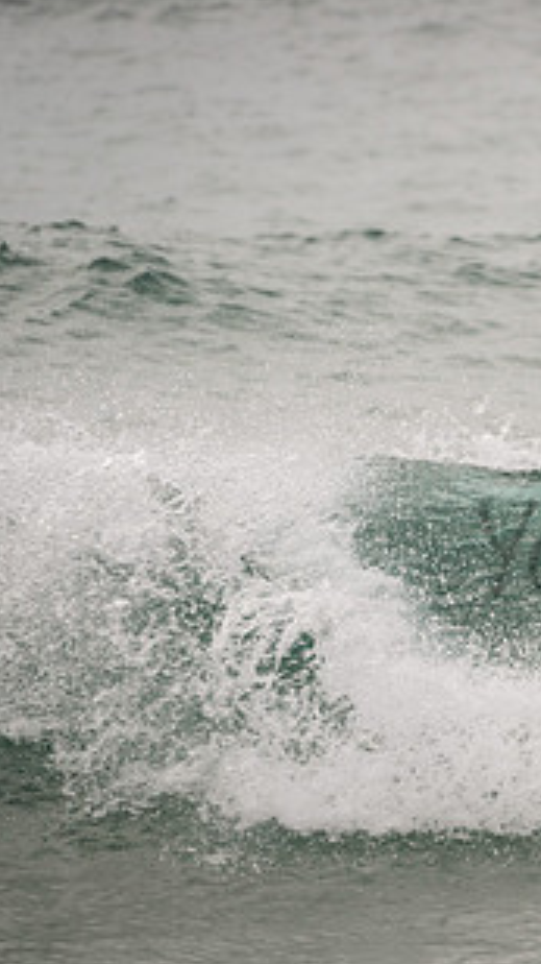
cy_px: 521
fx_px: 20169
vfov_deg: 2.7
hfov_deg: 1.5
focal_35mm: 790
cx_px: 801
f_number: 5.6
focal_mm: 400
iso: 220
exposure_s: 1/500
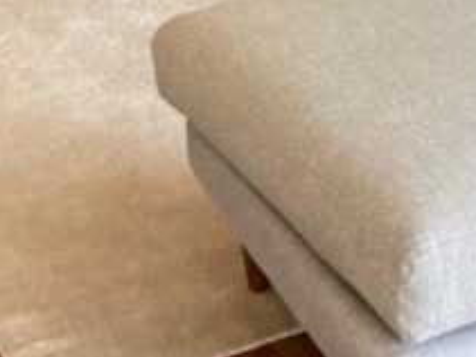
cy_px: -203
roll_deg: +0.3
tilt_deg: -15.8
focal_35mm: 126
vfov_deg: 11.2
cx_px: 609
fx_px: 1732
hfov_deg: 15.0
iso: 80
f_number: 1.8
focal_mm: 4.25
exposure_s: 1/120
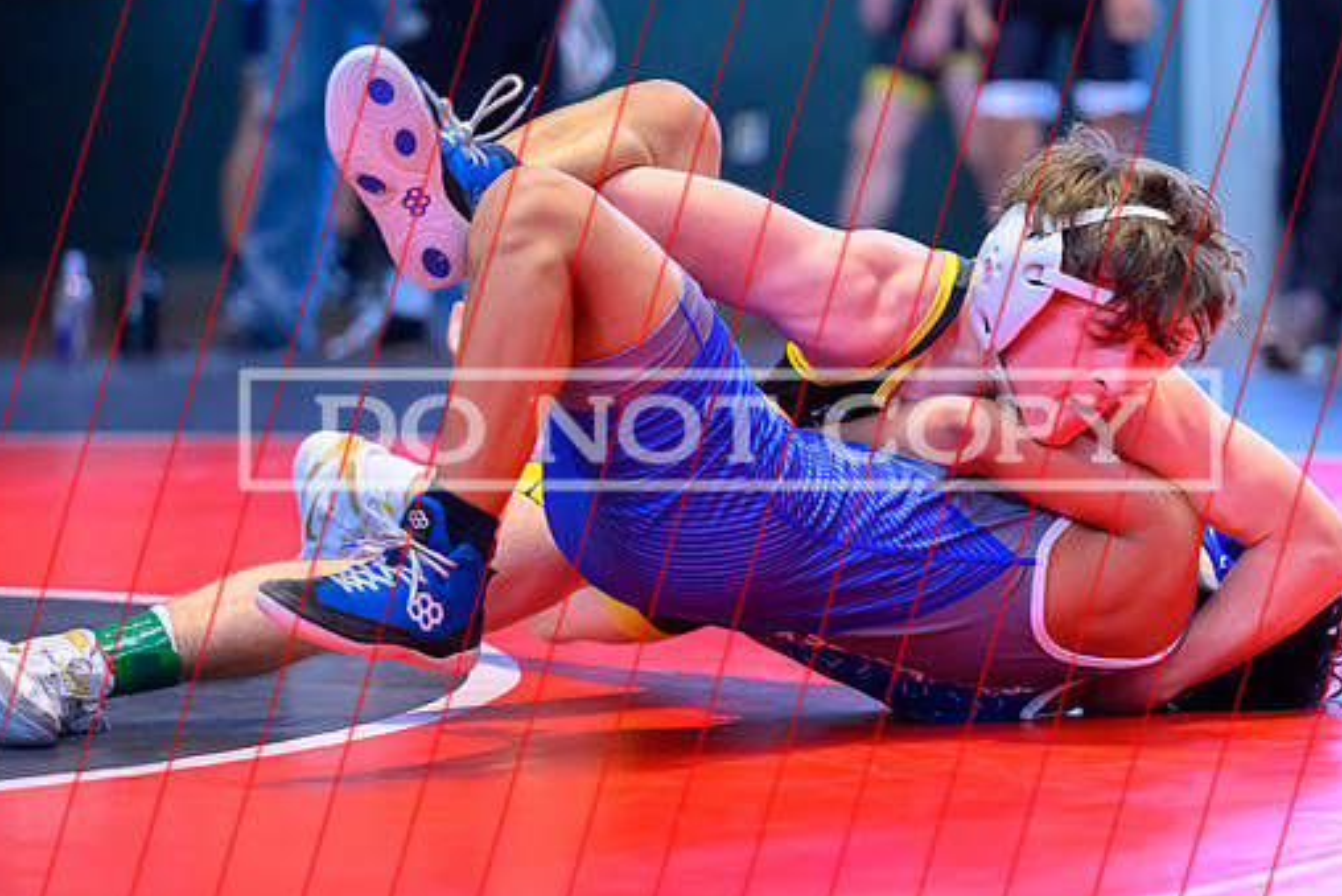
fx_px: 7122
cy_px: 387
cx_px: 914
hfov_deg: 10.8
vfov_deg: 7.2
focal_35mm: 191
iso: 6400
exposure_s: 1/800
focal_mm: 120
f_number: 2.8
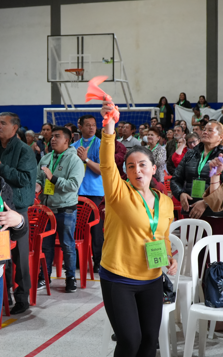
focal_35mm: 67
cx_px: 81
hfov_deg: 19.4
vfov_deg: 30.7
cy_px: 178
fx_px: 649
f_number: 4
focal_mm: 29
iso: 1250
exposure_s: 1/160
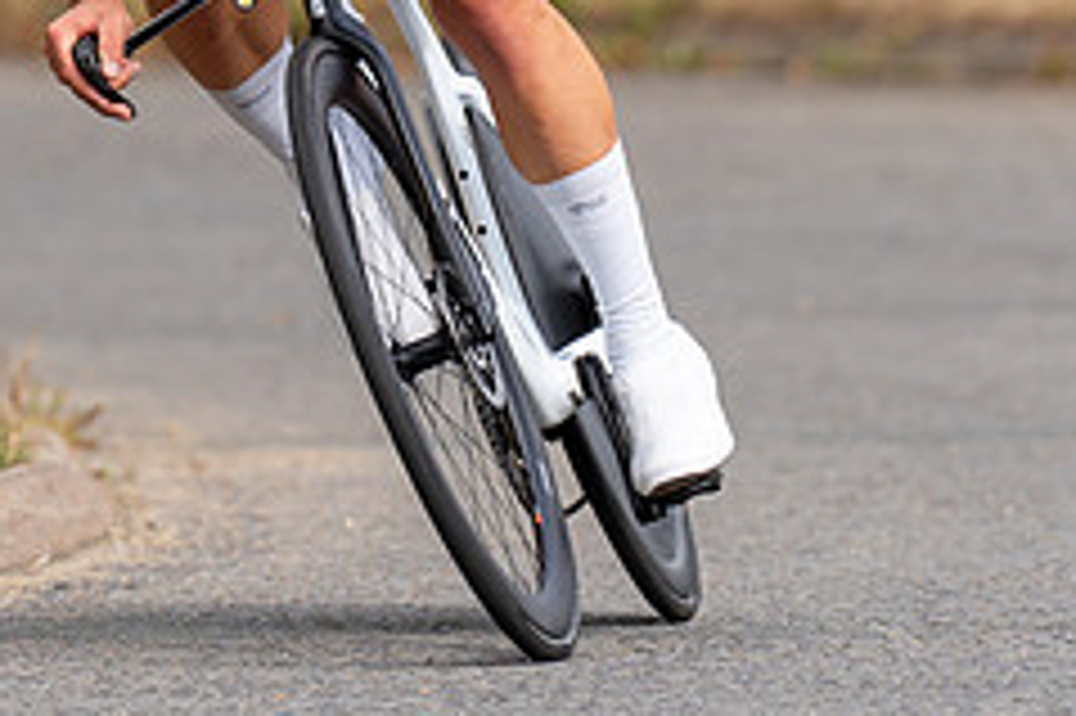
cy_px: -335
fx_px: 21056
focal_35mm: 705
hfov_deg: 2.9
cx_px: 157
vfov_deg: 1.9
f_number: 3.5
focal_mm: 200
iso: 125
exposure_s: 1/1000
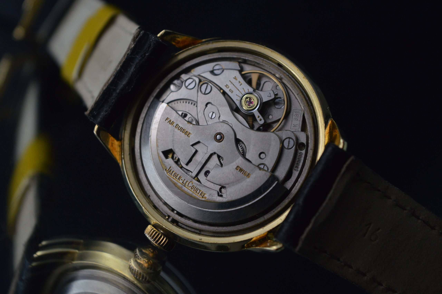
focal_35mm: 82
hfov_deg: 24.6
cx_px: 221
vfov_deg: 16.5
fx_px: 1012
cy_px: 147
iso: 800
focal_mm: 55
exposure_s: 1/250
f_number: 8
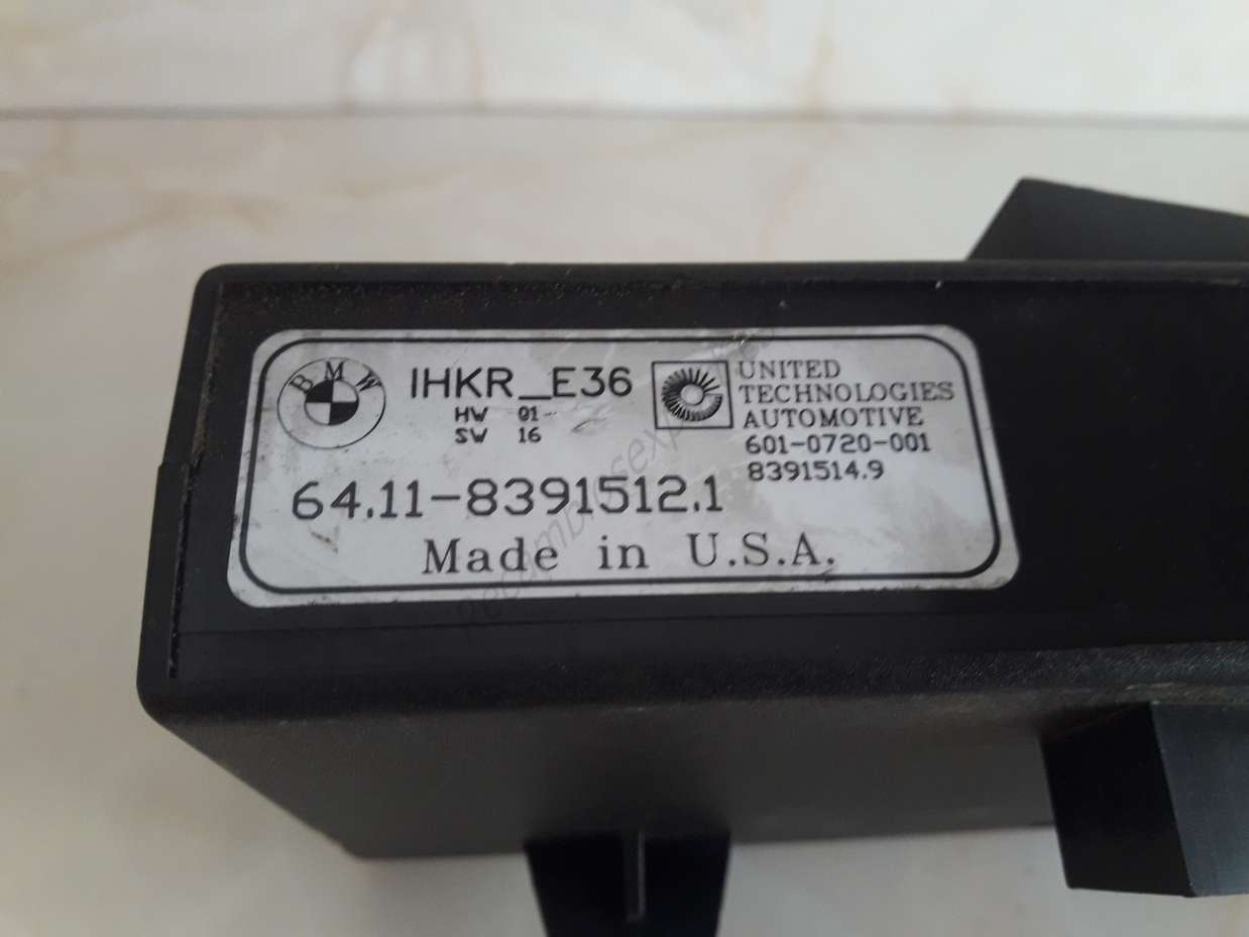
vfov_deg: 49.7
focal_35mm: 28
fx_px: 1010
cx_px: 624
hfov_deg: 63.5
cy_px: 468
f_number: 1.9
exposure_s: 1/33
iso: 125
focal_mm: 3.7
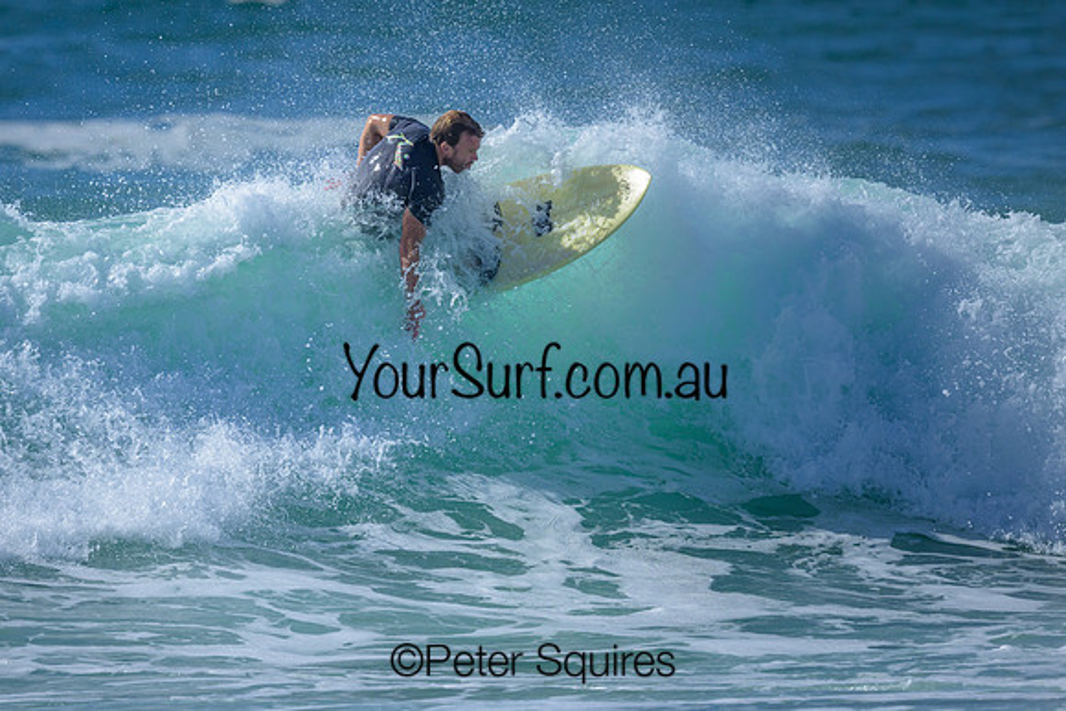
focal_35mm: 1099
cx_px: 341
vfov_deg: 1.3
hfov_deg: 1.9
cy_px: 311
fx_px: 32550
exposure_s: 1/2000
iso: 160
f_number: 6.3
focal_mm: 800
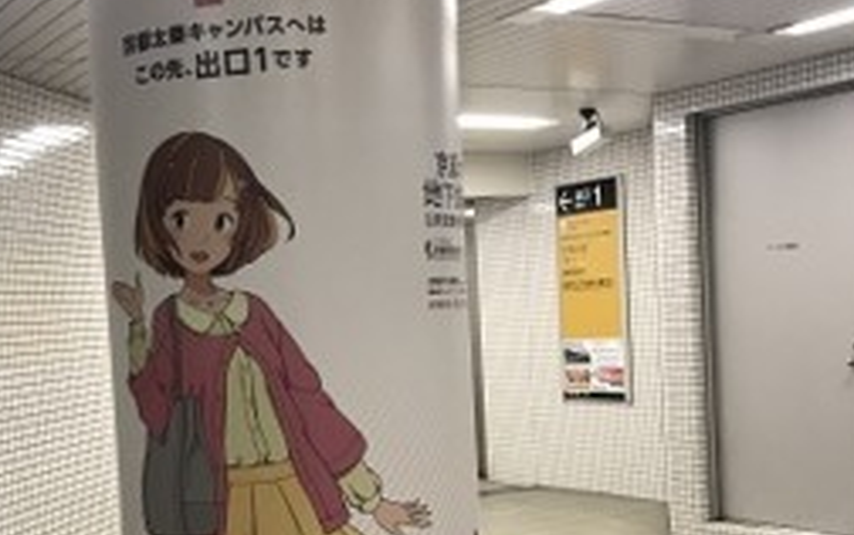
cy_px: 383
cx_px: 336
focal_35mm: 53
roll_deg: +2.6
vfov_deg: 24.3
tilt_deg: -3.6
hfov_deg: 38.0
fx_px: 1235
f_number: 1.8
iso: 40
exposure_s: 1/24
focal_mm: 3.99
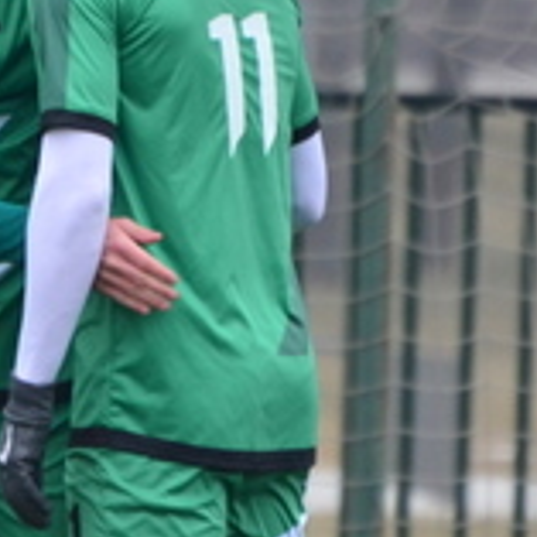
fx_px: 34242
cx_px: -17
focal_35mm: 1951
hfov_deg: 0.9
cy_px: 250
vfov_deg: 0.9
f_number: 5.6
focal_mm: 300
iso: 640
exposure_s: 1/200
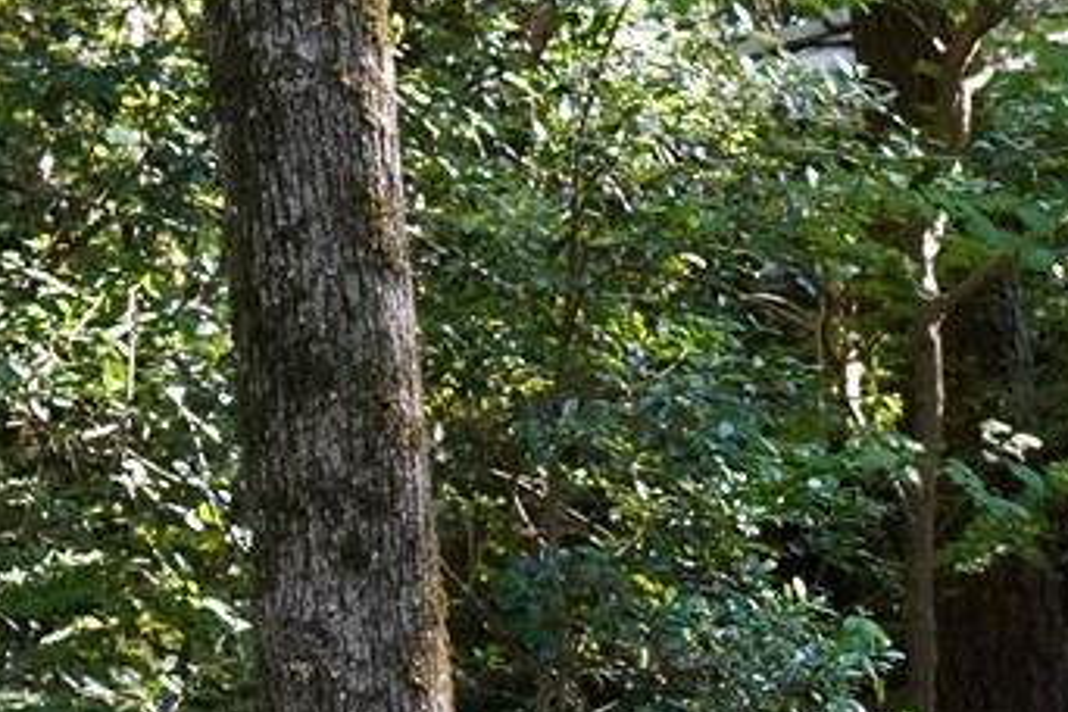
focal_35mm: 164
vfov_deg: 8.2
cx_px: 2211
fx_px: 4865
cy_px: 1065
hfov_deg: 11.2
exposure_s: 1/100
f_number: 6.3
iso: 1250
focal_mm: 28
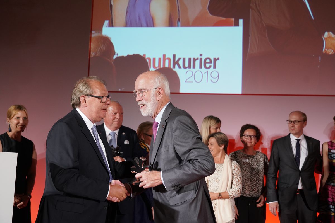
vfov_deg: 31.2
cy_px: 112
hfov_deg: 45.4
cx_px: 168
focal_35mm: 43
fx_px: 400
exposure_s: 1/250
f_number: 4
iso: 2500
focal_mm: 43
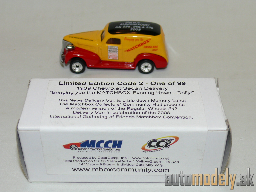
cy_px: 96
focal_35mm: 63
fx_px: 466
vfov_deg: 23.3
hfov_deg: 30.7
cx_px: 128
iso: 100
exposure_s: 1/30
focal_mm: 10.4
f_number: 4
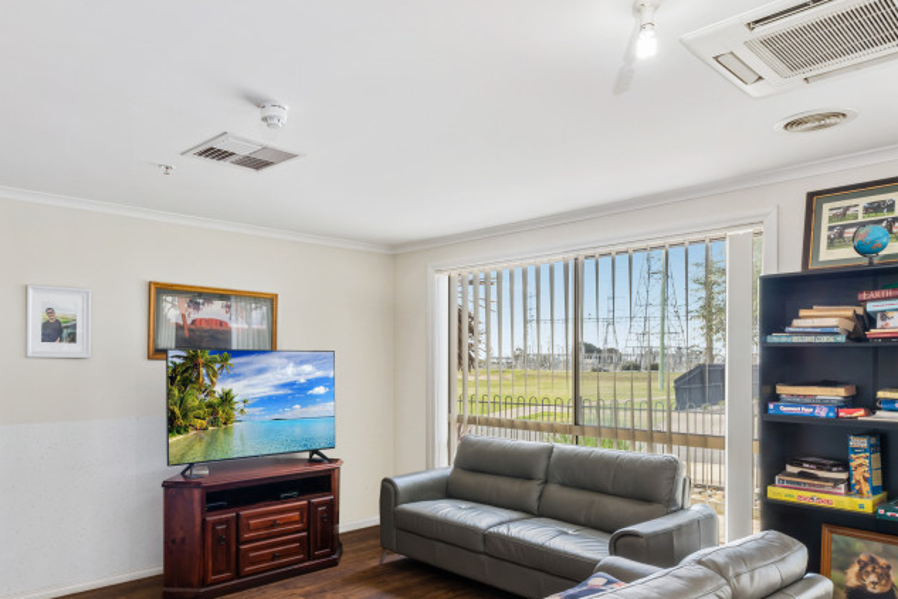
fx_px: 599
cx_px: 377
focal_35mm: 24
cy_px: 373
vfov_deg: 52.6
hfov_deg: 73.2
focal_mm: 12.7
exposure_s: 1/2.5
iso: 100
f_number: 11
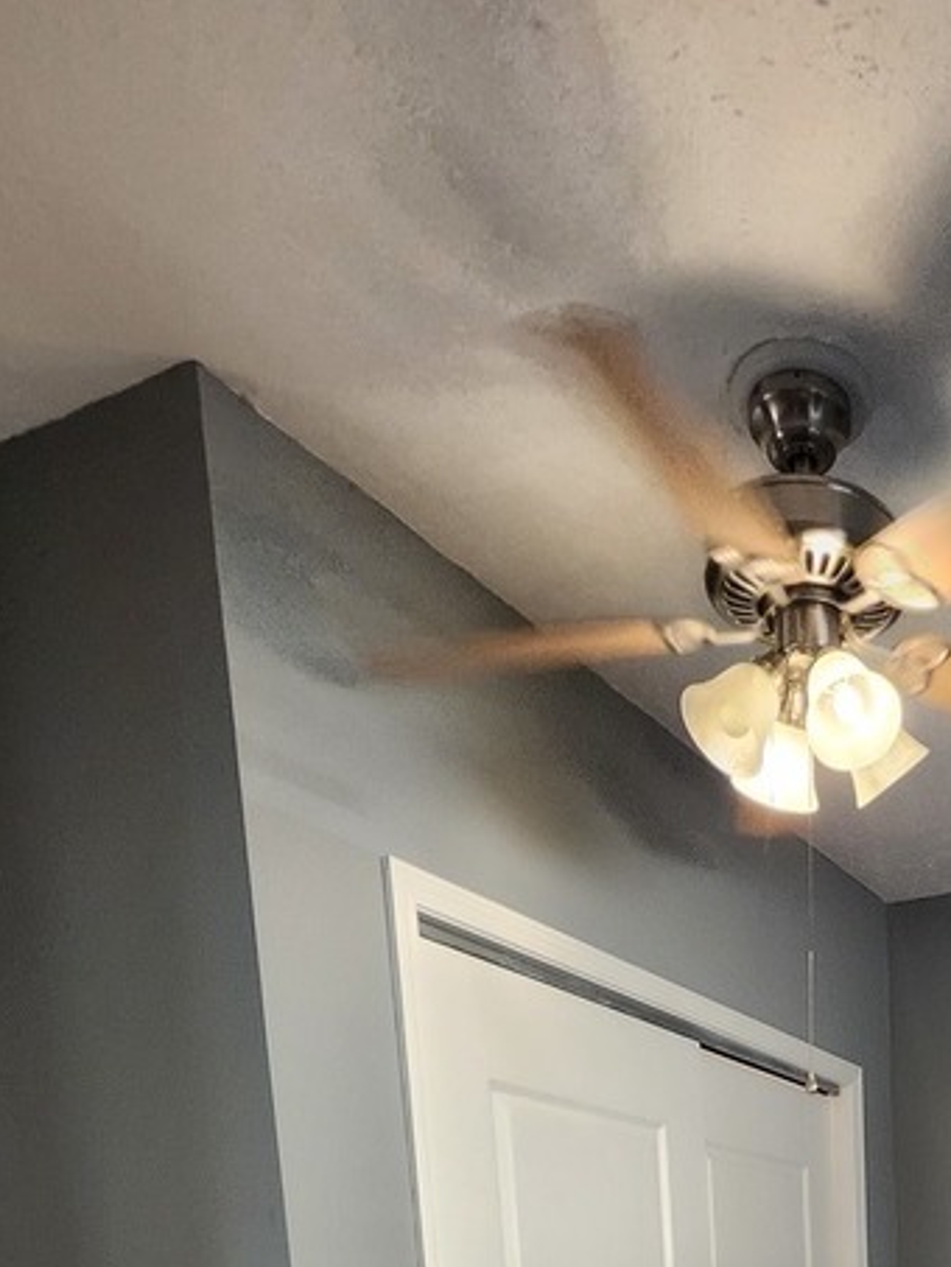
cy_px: 1508
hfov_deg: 40.1
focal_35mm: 31
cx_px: 945
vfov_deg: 41.1
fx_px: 1135
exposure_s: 1/40
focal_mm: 1.74
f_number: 2.2
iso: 320
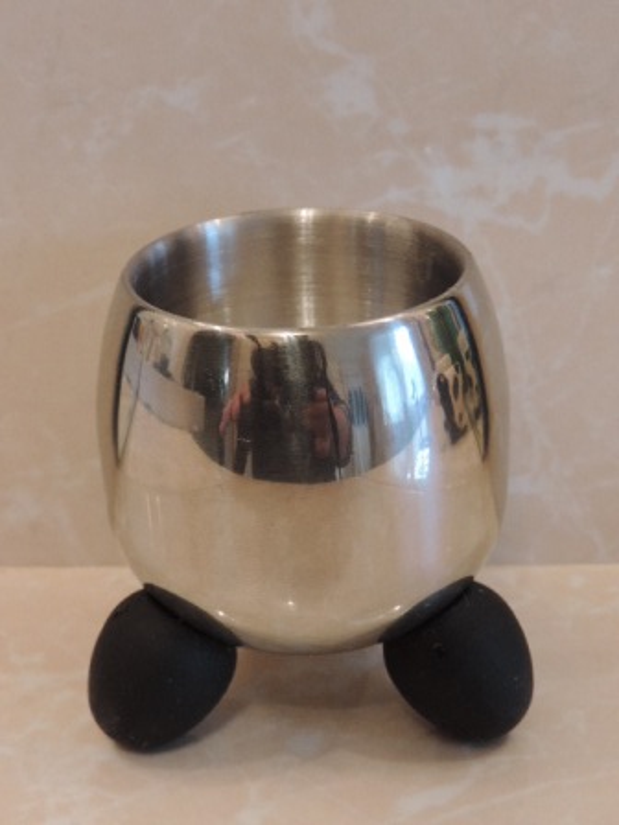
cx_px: 310
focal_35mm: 70
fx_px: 1669
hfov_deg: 21.0
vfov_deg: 27.8
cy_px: 412
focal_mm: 12.4
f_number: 3.9
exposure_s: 1/25
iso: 400
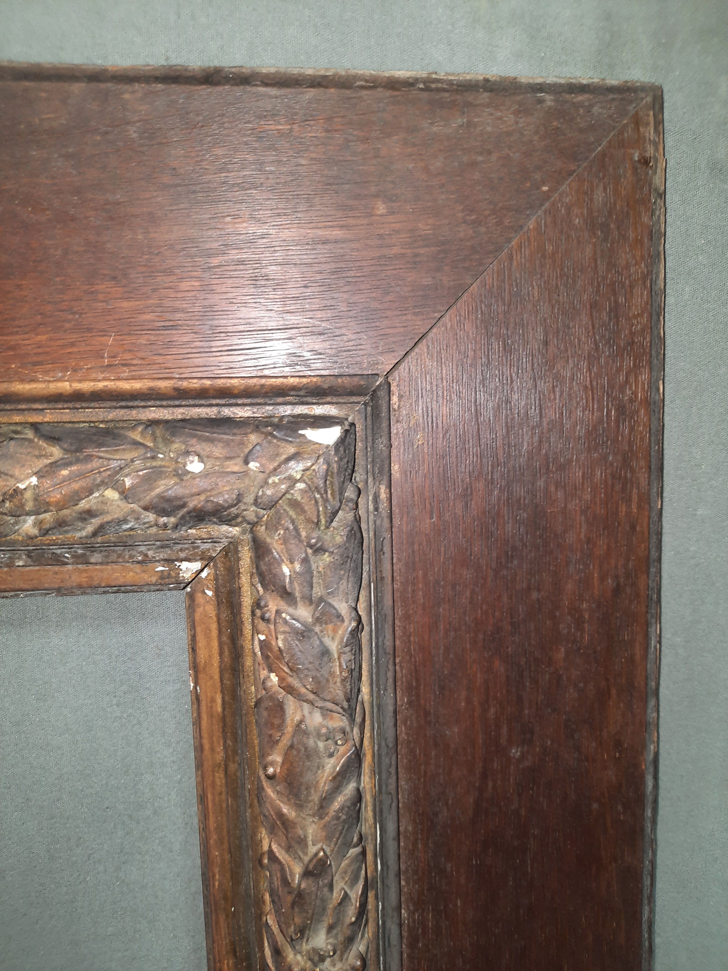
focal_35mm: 25
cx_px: 364
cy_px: 486
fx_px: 701
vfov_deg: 69.4
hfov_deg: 54.9
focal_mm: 4.6
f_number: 2
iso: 160
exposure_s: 1/50
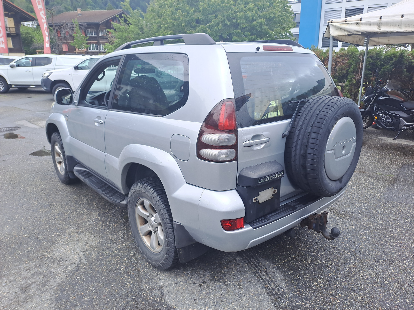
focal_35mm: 25
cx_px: 207
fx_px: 299
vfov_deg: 54.9
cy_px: 155
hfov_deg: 69.4
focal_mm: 4.65
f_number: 1.8
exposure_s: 1/530
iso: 32
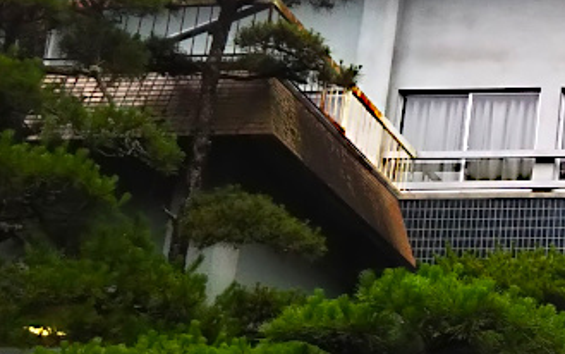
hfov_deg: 19.1
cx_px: 768
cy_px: 172
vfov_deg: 13.2
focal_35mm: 99
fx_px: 1525
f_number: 2.2
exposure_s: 1/120
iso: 50
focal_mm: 4
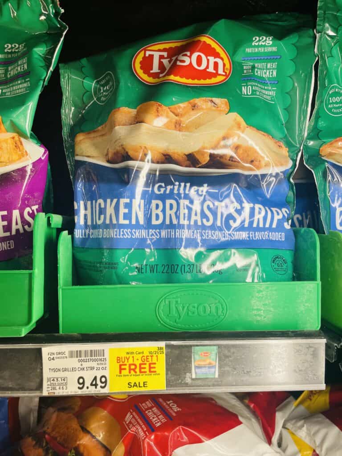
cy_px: 228
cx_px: 171
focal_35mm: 26
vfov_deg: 67.3
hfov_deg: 53.1
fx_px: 343
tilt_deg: -2.3
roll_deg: +0.1
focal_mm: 4.2
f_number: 1.6
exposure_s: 1/120
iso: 64
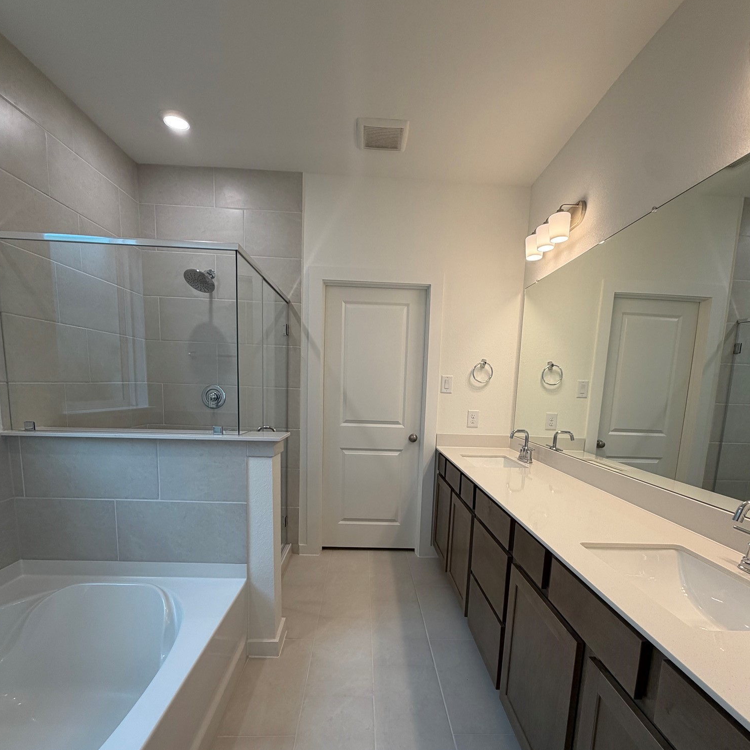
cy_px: 451
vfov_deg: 82.9
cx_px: 380
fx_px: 417
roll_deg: -2.1
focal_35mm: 17
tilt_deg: -8.4
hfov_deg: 84.0
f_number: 2.2
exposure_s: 1/120
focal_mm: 2.22
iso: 80
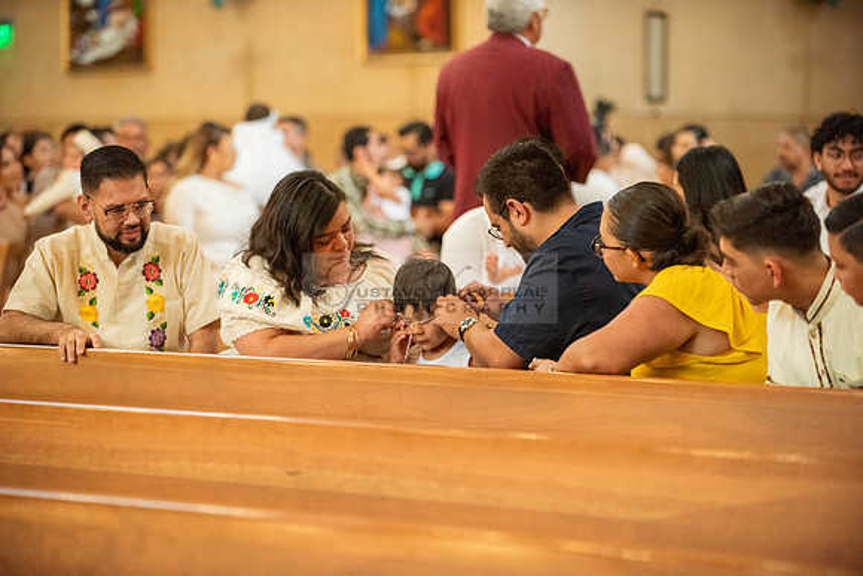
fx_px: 2997
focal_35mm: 125
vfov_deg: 11.0
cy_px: 288
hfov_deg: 16.4
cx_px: 432
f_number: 2.8
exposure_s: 1/160
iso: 2000
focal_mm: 125
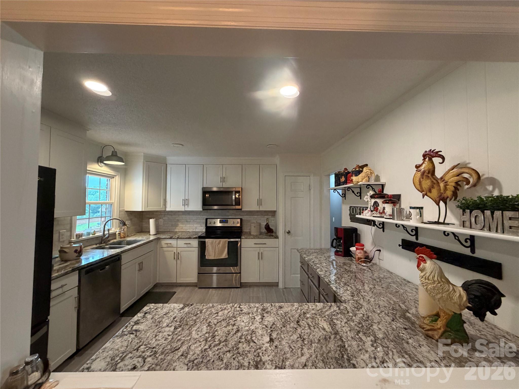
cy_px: 194
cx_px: 260
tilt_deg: +2.8
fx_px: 210
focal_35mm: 14
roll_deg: +0.6
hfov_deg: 102.1
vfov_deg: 85.7
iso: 400
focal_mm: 2.22
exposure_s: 1/60
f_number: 2.2
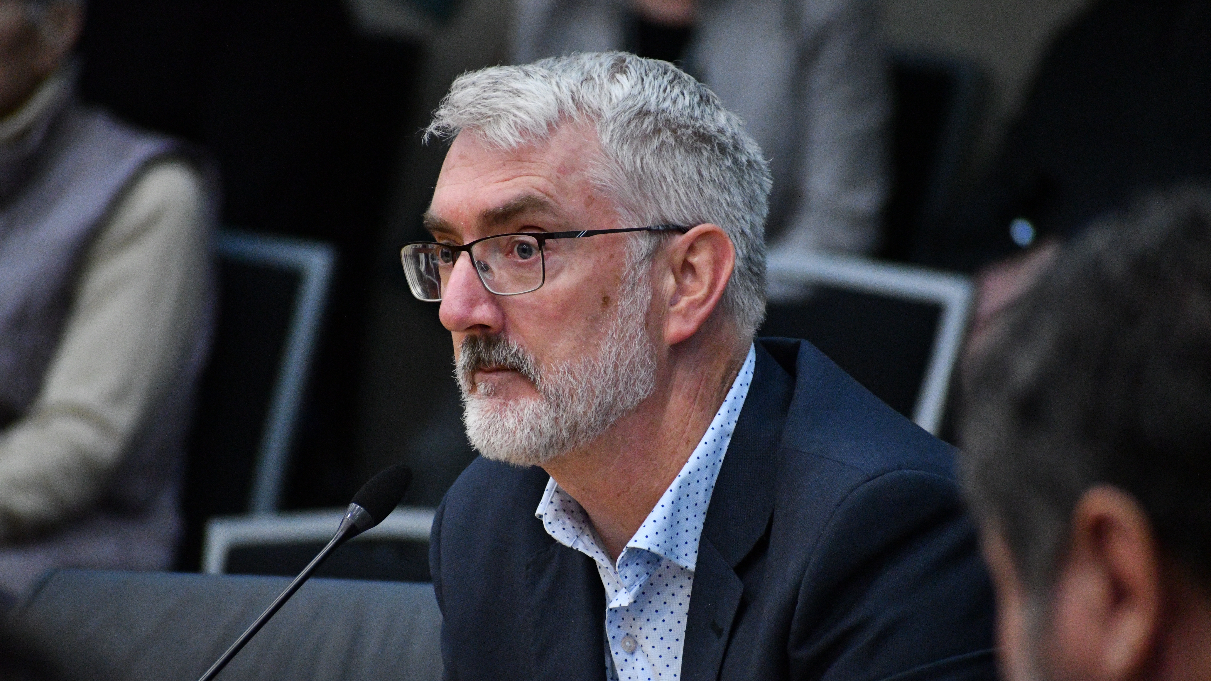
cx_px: 605
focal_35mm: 472
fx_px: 15156
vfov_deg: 2.6
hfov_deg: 4.6
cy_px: 396
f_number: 6.3
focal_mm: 300
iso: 5000
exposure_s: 1/200
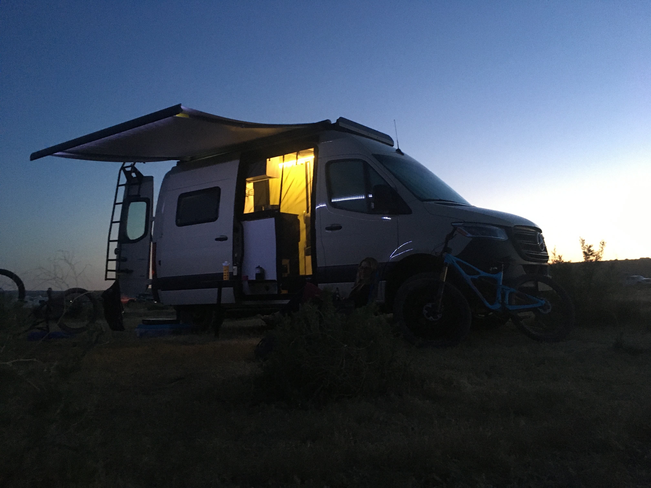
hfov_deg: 61.7
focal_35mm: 29
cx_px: 326
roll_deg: +2.2
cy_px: 244
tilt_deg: +1.8
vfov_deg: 48.2
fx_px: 545
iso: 200
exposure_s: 1/15
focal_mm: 4.15
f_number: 2.2
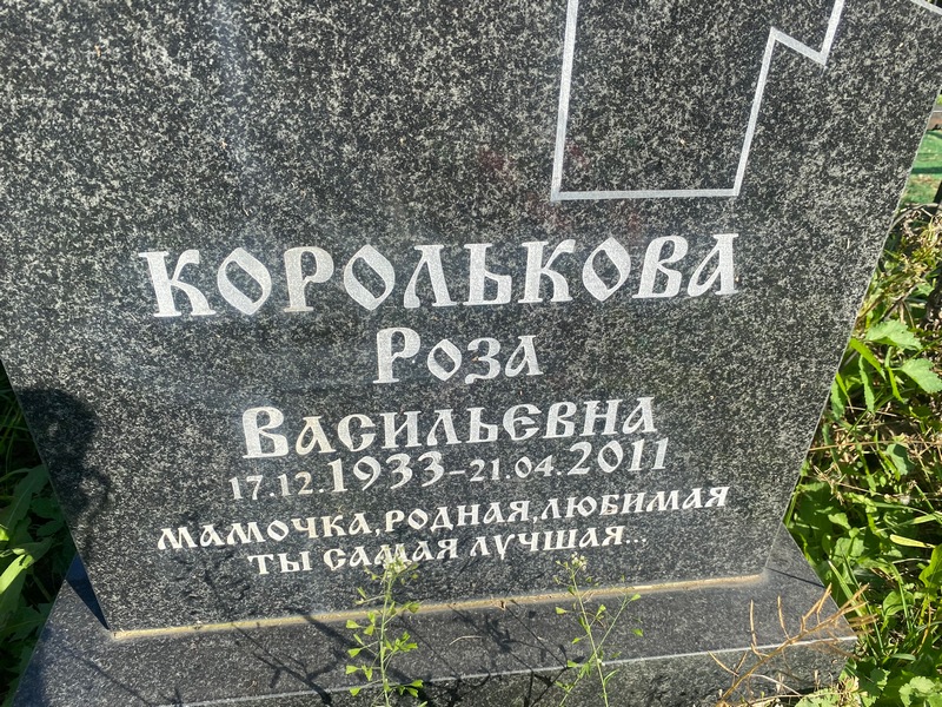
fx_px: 708
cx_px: 471
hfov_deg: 67.3
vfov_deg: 53.1
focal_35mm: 26
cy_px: 354
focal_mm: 4.25
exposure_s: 1/1504
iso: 32
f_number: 1.8
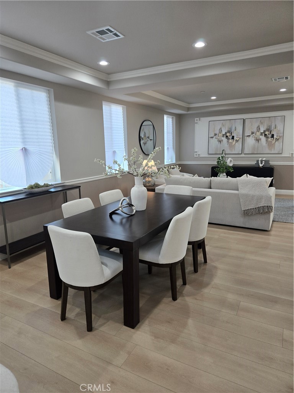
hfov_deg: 58.9
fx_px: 260
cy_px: 196
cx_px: 147
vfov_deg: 73.9
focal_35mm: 23
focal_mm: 5.4
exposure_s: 1/120
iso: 80
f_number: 1.8
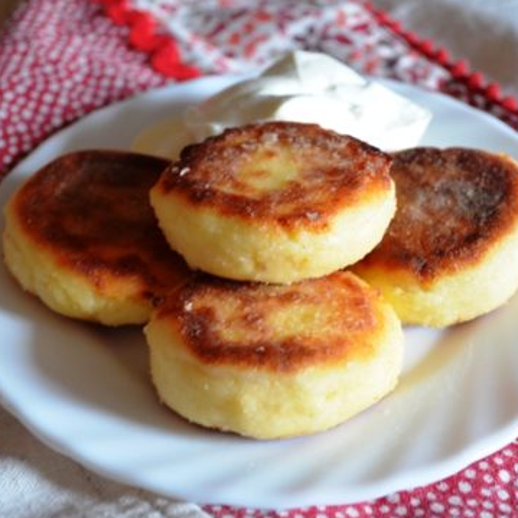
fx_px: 1321
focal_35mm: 78
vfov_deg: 22.2
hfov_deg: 22.2
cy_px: 260
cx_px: 284
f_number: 5.3
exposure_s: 1/8
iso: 1600
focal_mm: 40
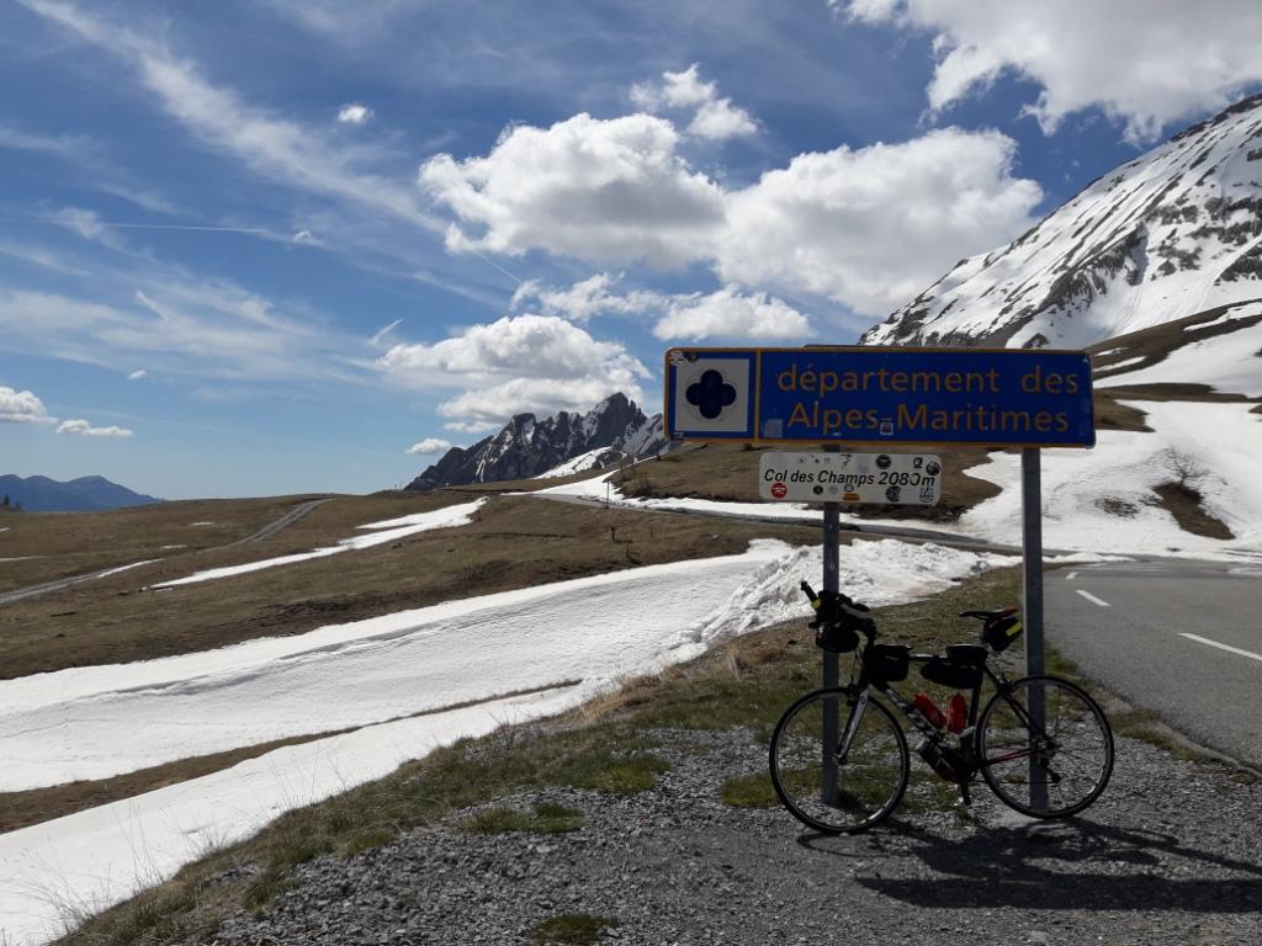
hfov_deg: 63.4
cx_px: 631
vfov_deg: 49.7
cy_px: 473
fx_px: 1021
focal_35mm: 28
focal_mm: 3.7
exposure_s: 1/4878
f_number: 1.9
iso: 40
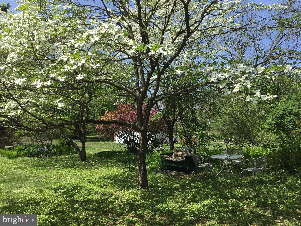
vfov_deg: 45.4
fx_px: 270
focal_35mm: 31
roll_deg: -0.6
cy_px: 113
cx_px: 150
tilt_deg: +3.4
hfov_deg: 58.4
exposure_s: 1/981
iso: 25
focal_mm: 3.3
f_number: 2.4
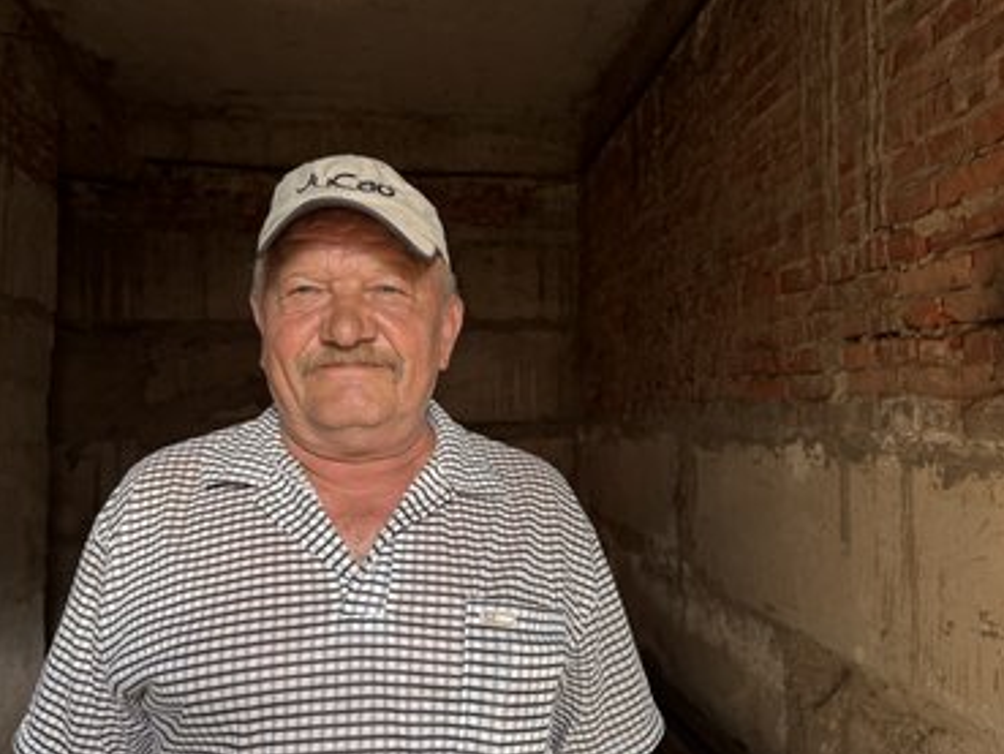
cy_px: 397
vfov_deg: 53.1
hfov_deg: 67.2
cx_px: 471
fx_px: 754
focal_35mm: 26
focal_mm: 6.76
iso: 250
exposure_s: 1/60
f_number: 1.78
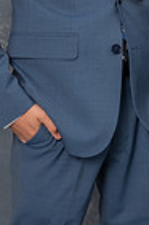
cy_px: -114
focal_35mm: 244
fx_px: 1518
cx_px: 157
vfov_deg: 8.3
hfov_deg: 5.6
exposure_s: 1/160
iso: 200
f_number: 5.6
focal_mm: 48
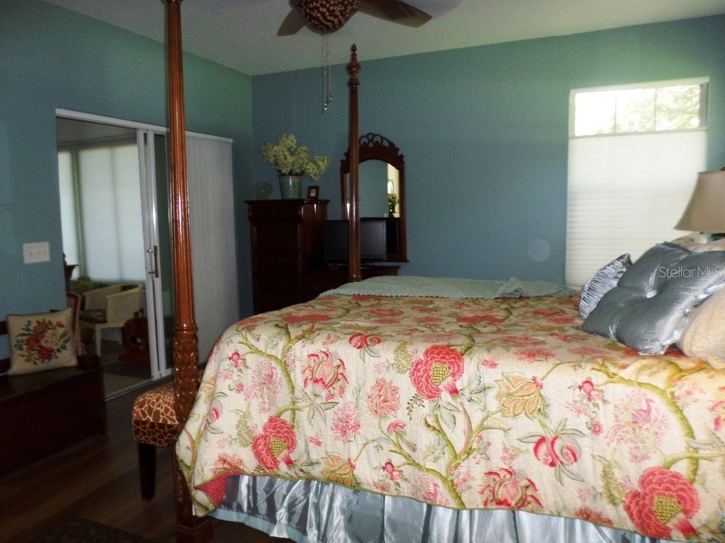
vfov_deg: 54.9
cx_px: 362
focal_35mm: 25
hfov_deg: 69.4
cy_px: 272
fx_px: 524
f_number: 2.5
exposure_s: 1/30
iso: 160
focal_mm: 4.5
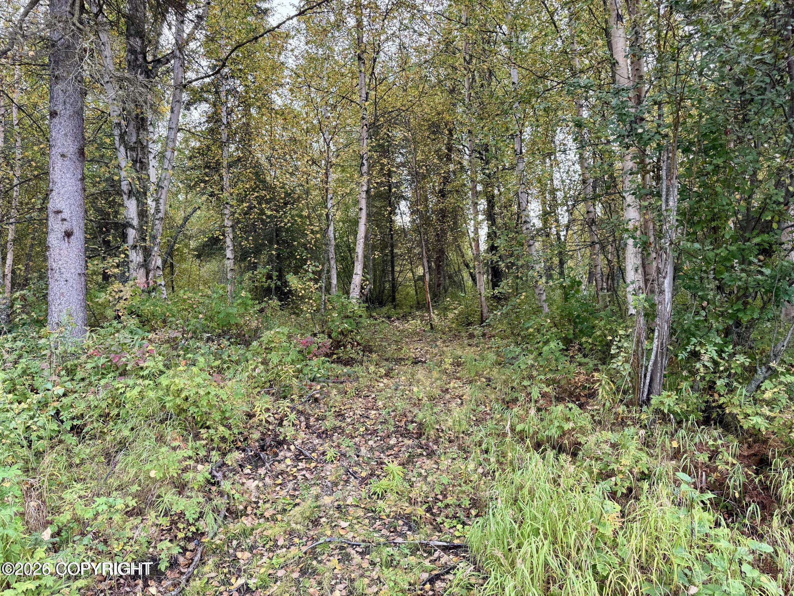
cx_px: 397
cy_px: 298
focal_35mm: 24
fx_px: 551
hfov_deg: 71.6
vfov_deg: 56.8
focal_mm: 6.76
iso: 64
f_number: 1.78
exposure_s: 1/121
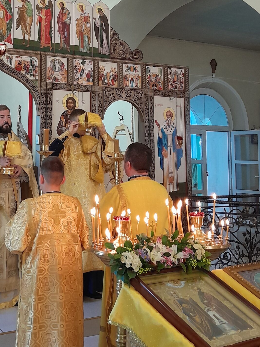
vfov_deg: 39.8
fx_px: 471
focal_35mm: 47
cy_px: 108
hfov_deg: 30.0
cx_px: 46
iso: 400
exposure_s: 1/50
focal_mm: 3.98
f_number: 1.8
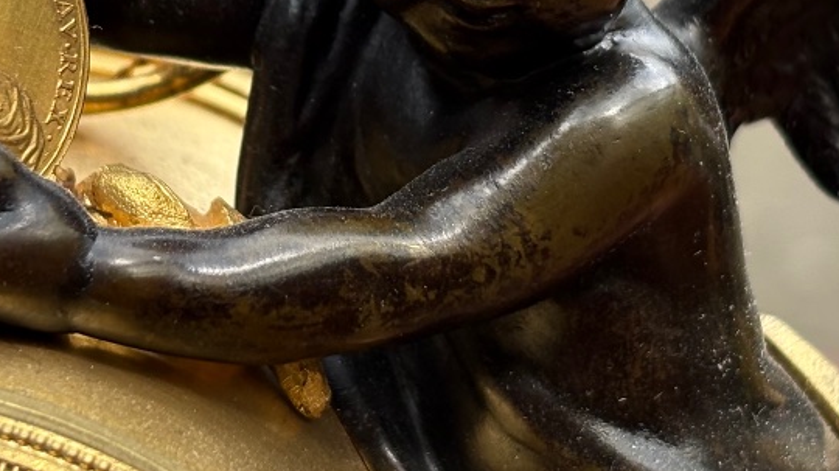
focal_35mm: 126
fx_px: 2801
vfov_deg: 9.6
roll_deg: -0.8
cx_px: 409
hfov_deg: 17.0
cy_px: 87
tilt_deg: -18.0
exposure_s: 1/267
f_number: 1.6
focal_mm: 5.96
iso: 40
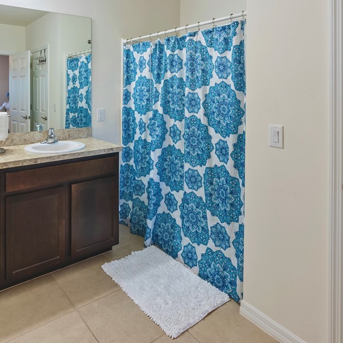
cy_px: 149
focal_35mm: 24
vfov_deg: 64.8
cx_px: 129
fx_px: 269
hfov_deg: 64.1
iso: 100
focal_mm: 16
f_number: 8
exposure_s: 2
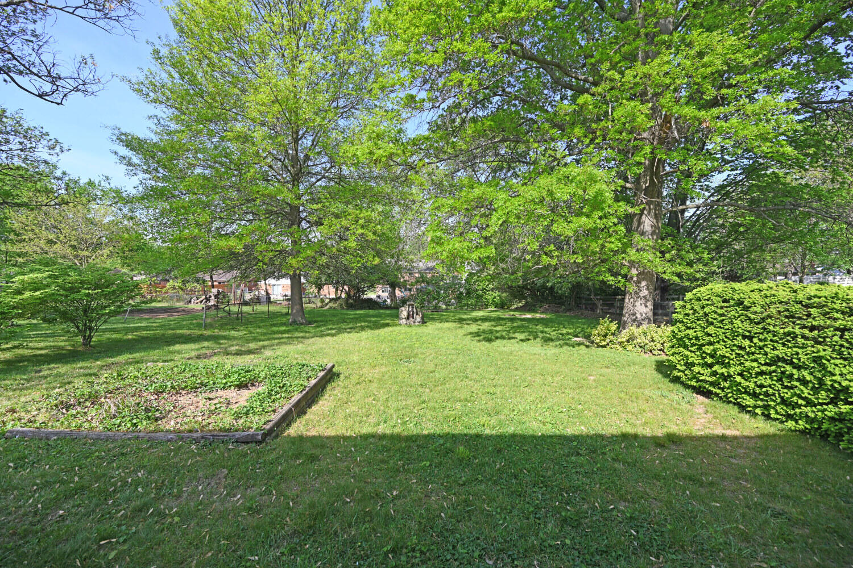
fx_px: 332
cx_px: 426
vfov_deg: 81.2
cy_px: 284
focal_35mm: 14
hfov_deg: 104.3
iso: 100
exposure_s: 1/250
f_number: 5.6
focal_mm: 14
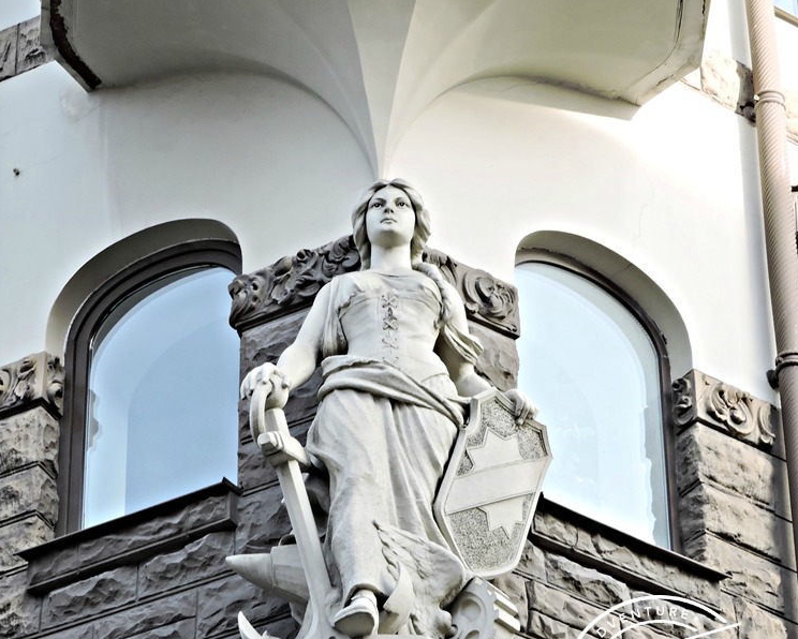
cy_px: 344
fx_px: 4183
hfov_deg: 10.9
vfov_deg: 8.7
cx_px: 398
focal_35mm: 177
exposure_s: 1/60
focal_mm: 24.2
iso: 125
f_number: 5
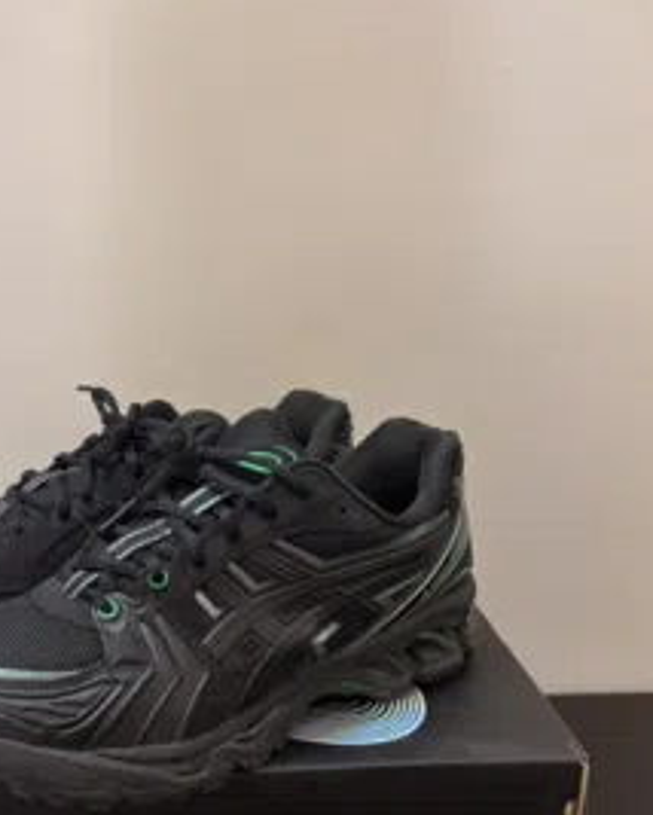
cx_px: 214
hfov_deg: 38.7
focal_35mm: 38
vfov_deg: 47.3
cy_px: 525
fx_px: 917
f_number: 1.6
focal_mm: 5.96
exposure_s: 1/25
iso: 640
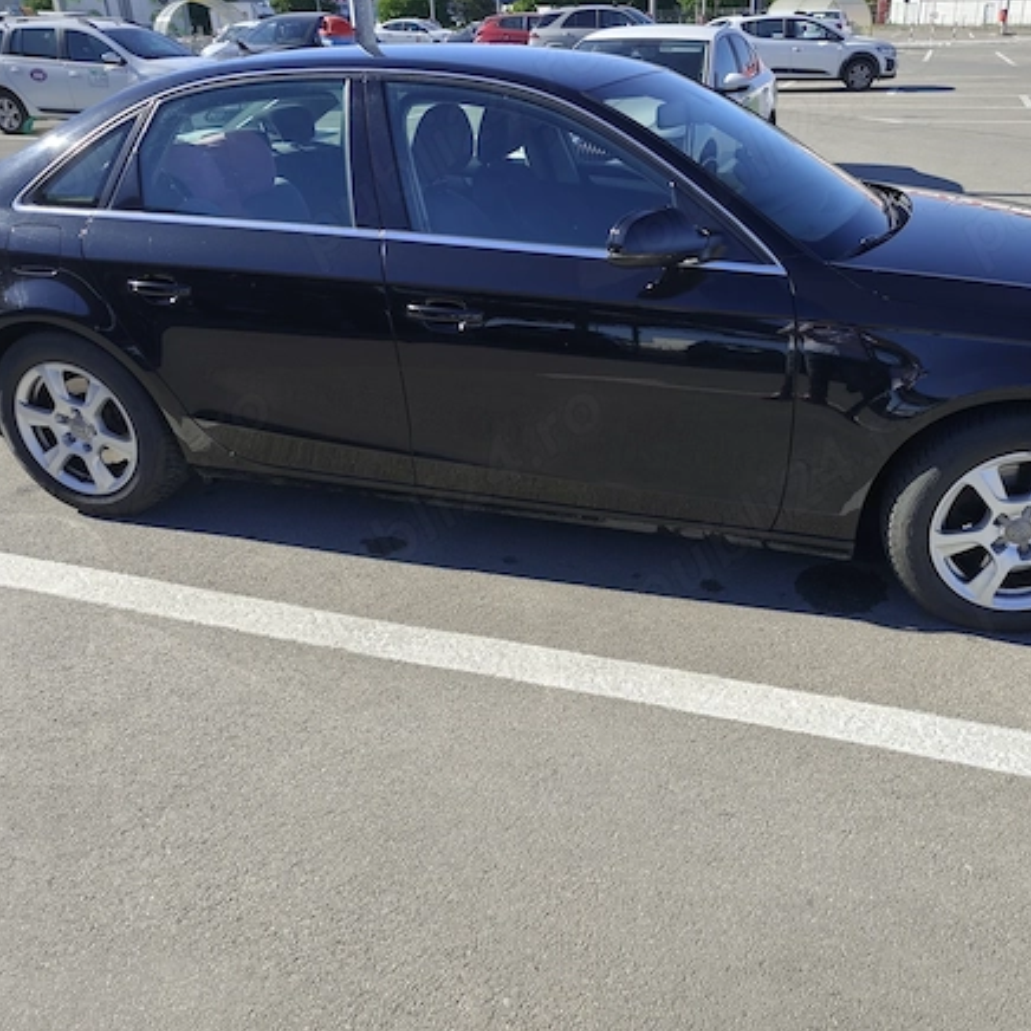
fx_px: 944
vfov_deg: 57.3
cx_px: 615
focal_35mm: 28
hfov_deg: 56.9
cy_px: 530
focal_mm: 6.19
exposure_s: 1/211
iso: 50
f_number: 1.65
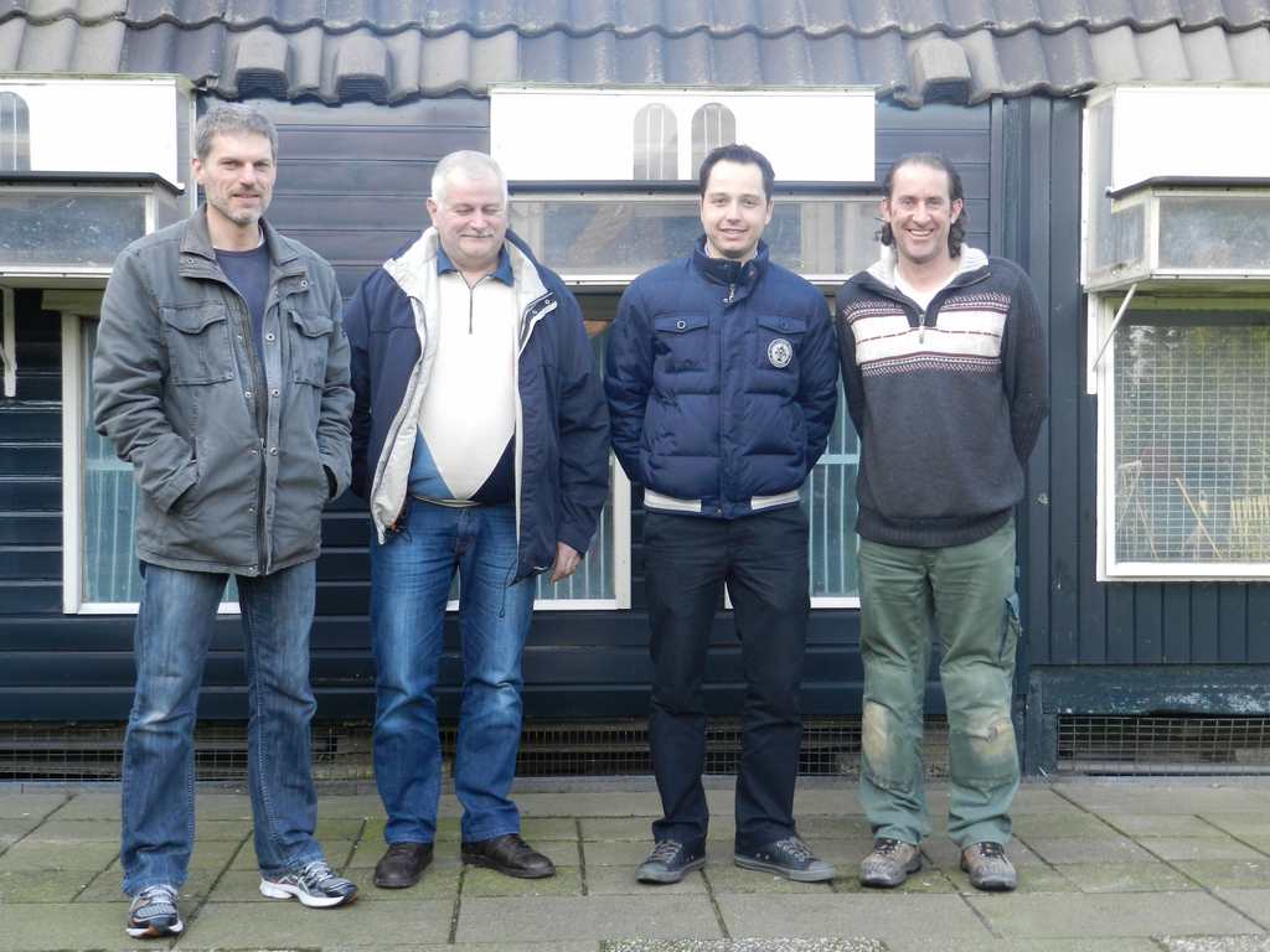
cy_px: 476
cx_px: 635
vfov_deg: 31.5
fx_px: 1688
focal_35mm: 46
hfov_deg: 41.2
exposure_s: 1/40
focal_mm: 8.1
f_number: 4.2
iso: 160
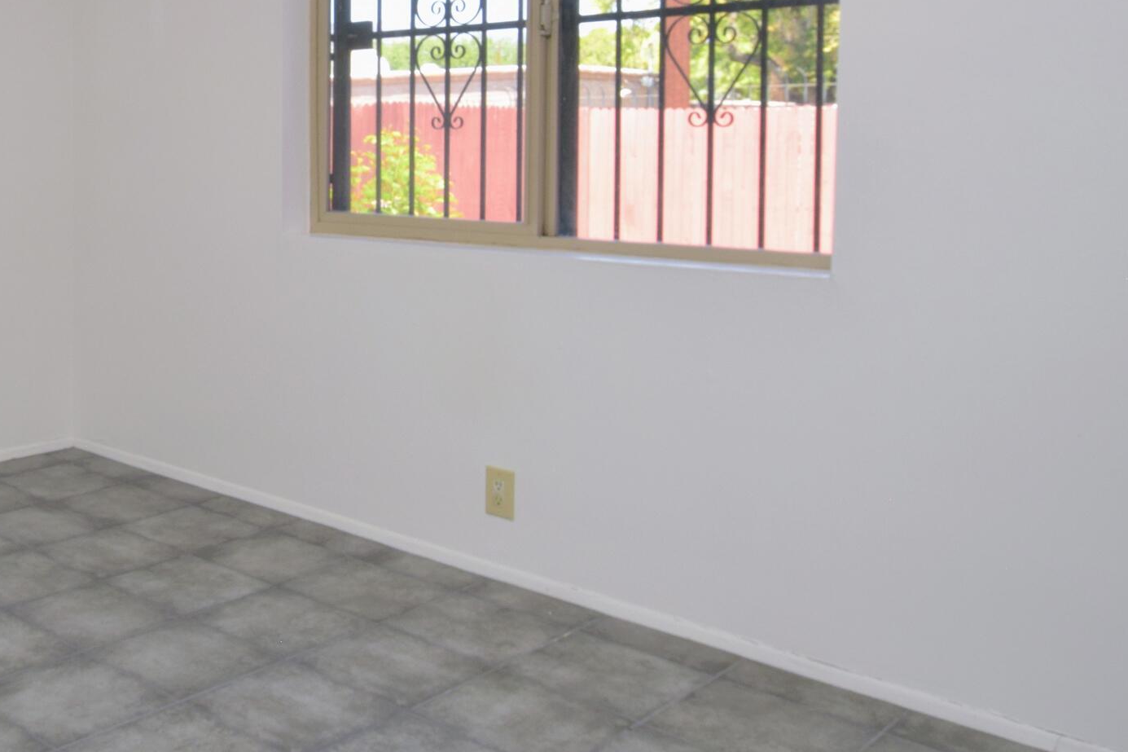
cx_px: 64
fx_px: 1222
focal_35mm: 39
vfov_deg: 33.6
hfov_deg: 44.1
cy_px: 198
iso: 400
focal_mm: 12
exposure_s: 1/60
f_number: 9
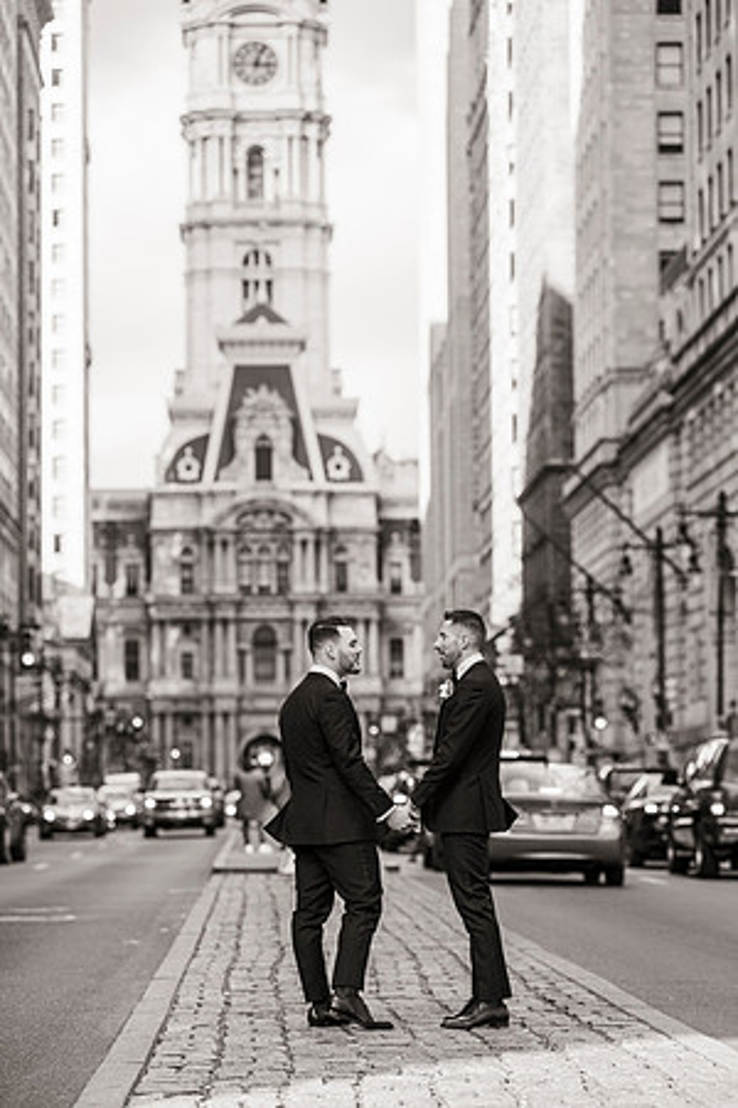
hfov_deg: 13.0
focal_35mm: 105
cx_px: 369
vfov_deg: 19.5
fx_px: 3228
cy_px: 554
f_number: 3.5
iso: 800
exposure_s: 1/4000
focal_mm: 105
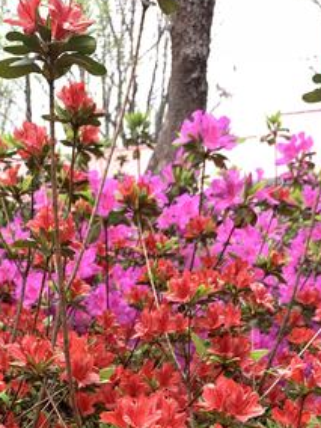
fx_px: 791
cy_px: 505
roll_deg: +2.7
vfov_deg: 27.0
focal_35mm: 64
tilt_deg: -12.8
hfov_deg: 22.8
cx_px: 109
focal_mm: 4.25
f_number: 1.8
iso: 25
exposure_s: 1/139
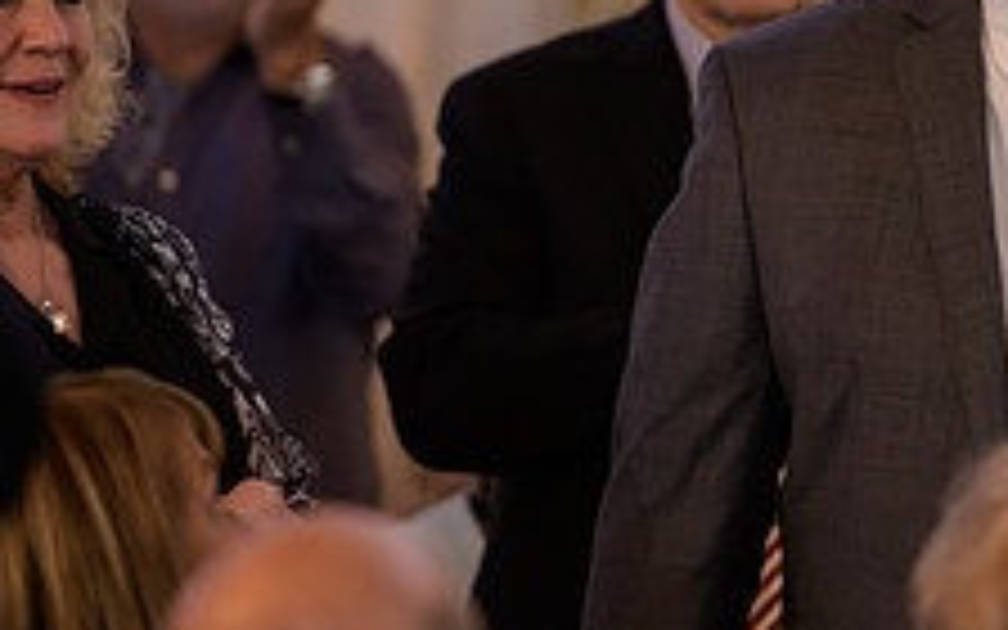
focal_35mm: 529
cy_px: 56
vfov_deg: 2.5
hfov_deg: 4.0
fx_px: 14532
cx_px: 981
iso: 1000
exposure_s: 1/125
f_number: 3.2
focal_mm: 200
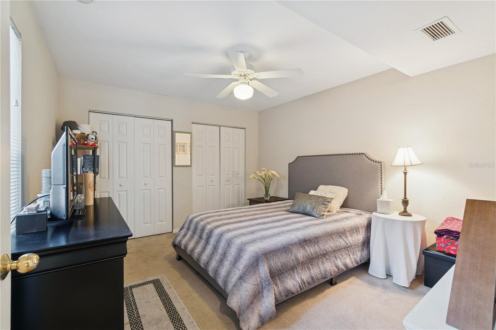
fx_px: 207
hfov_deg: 100.4
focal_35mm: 15
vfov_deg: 77.3
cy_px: 165
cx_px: 248
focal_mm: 10
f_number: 8
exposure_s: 1.3
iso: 200
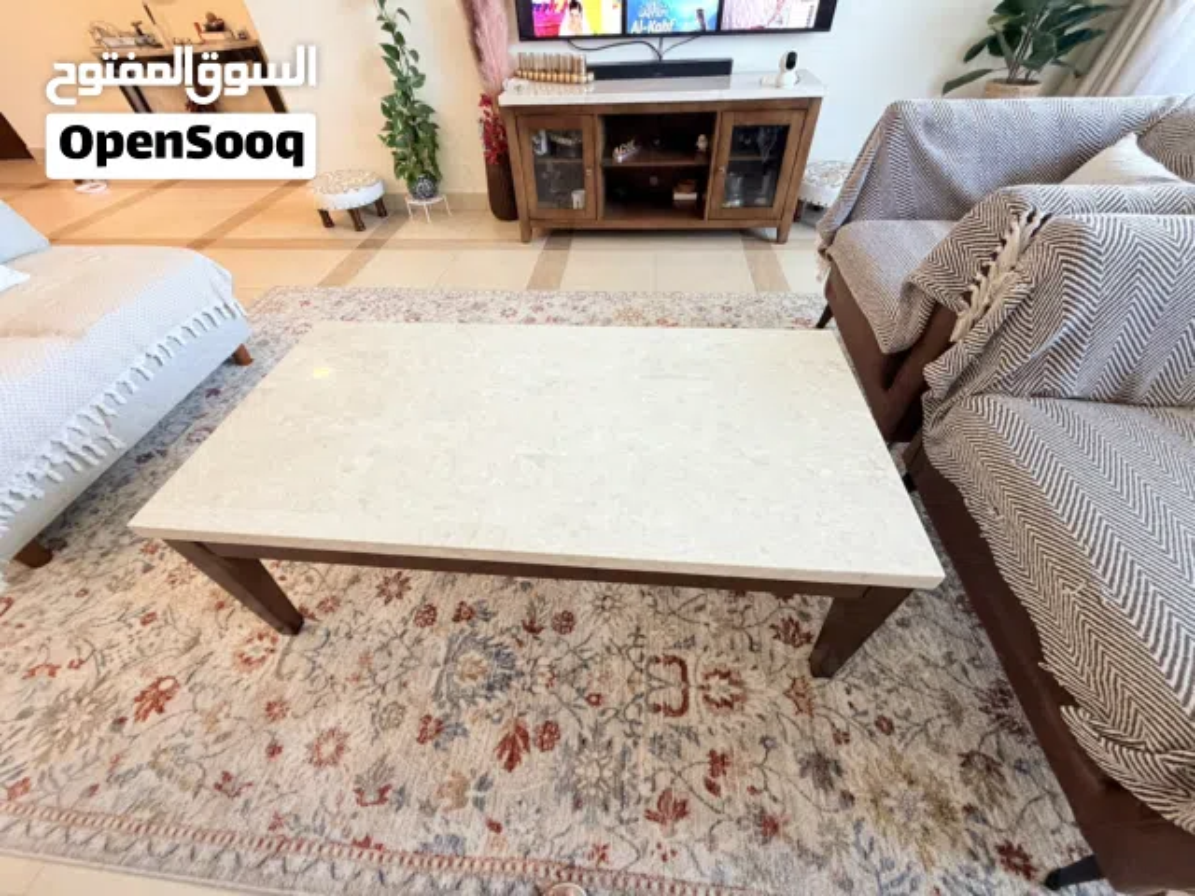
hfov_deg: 102.1
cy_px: 448
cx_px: 598
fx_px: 483
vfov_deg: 85.7
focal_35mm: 14
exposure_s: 1/60
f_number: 2.2
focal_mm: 2.22
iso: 250
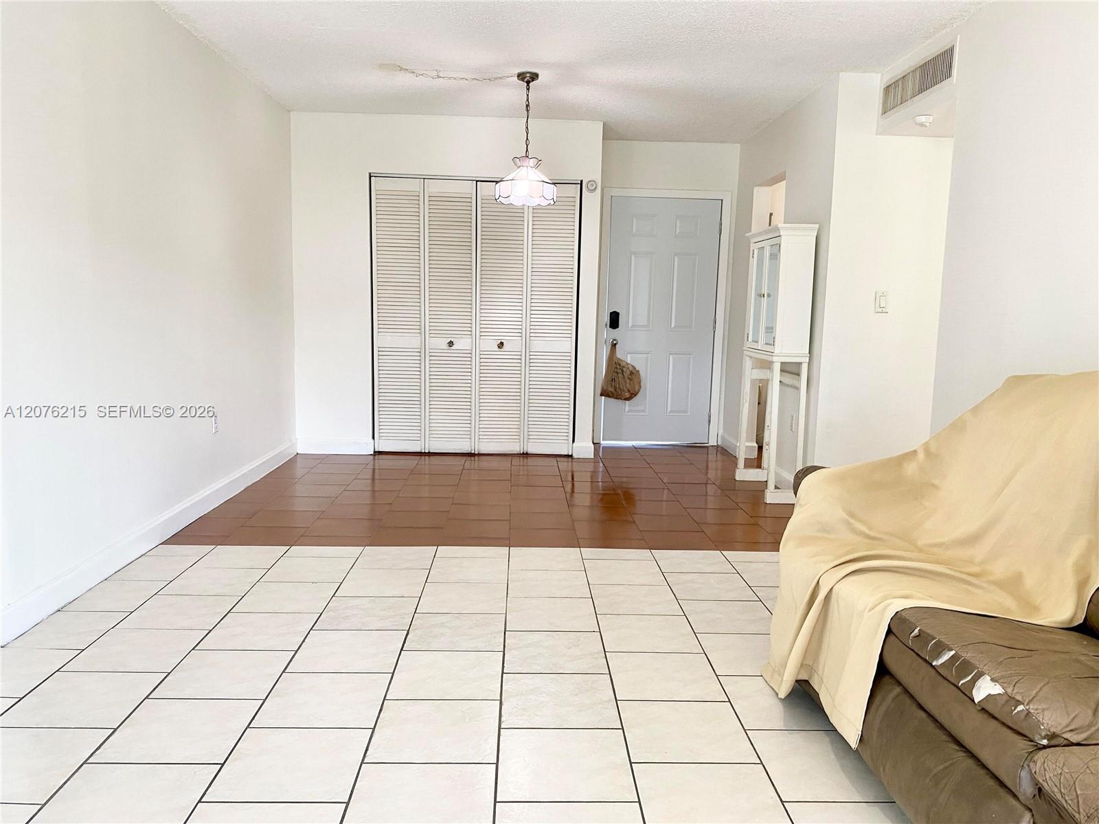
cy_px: 412
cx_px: 550
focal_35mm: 26
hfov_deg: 67.3
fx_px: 825
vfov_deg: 53.1
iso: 100
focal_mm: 4.25
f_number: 1.8
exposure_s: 1/60
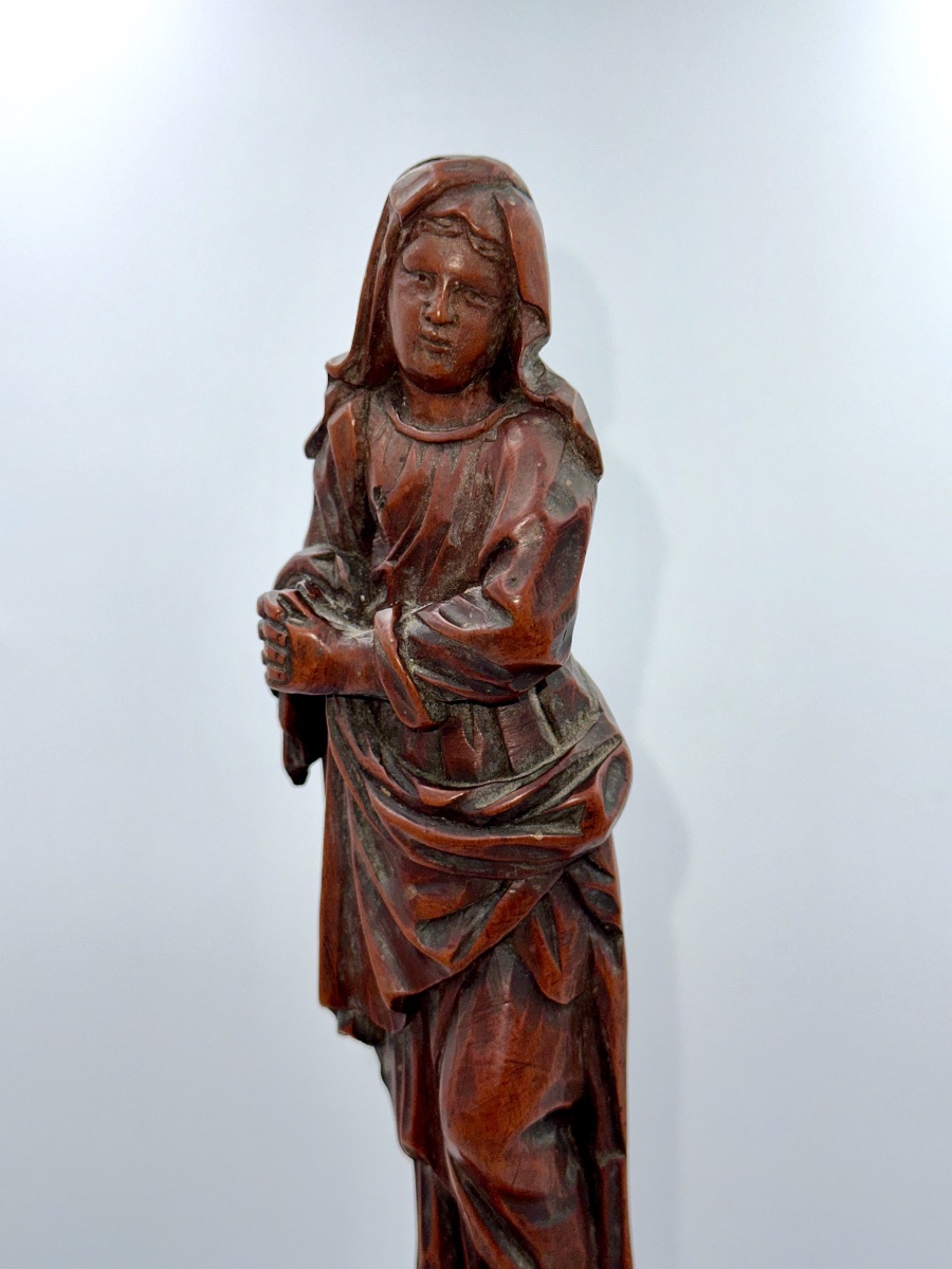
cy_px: 634
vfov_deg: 39.7
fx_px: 1760
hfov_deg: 30.3
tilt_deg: -8.9
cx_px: 476
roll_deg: -0.5
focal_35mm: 48
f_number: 1.78
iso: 50
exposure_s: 1/608
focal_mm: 6.86
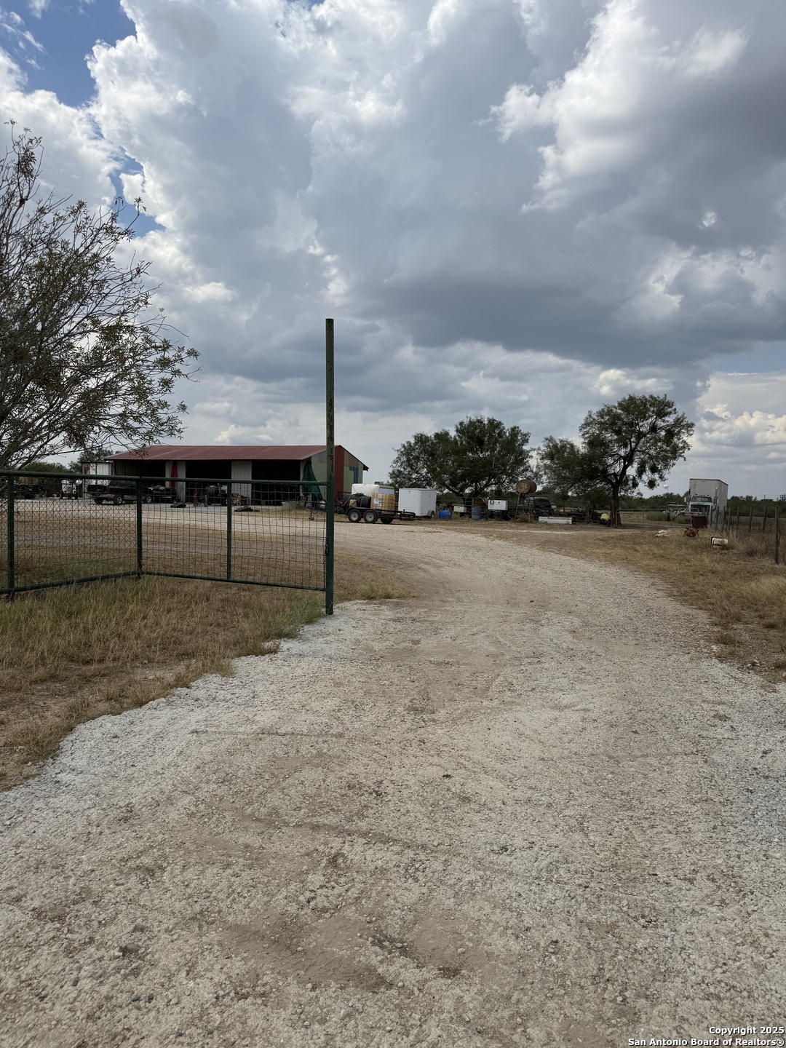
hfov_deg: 56.8
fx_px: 727
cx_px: 393
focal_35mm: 24
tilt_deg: -1.3
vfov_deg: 71.6
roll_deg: -1.1
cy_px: 524
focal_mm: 6.76
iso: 80
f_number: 1.78
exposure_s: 1/8130
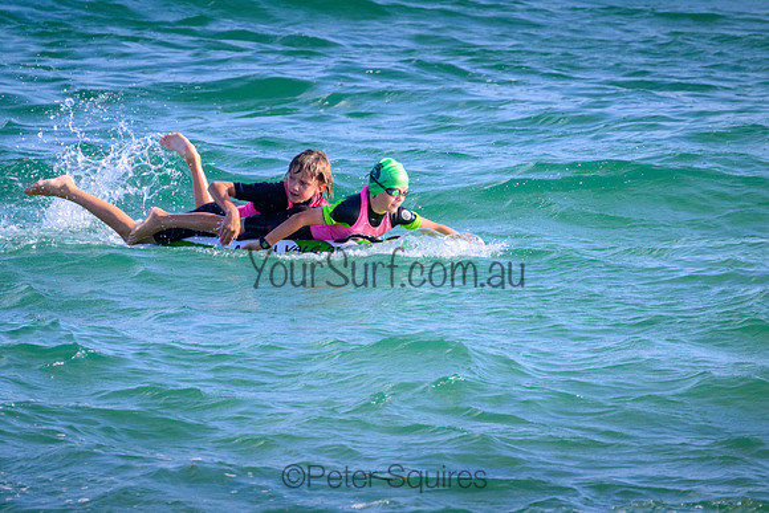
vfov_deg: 1.7
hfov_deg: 2.6
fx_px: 17092
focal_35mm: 800
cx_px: 384
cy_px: 256
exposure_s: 1/2000
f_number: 11
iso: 2500
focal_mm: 800
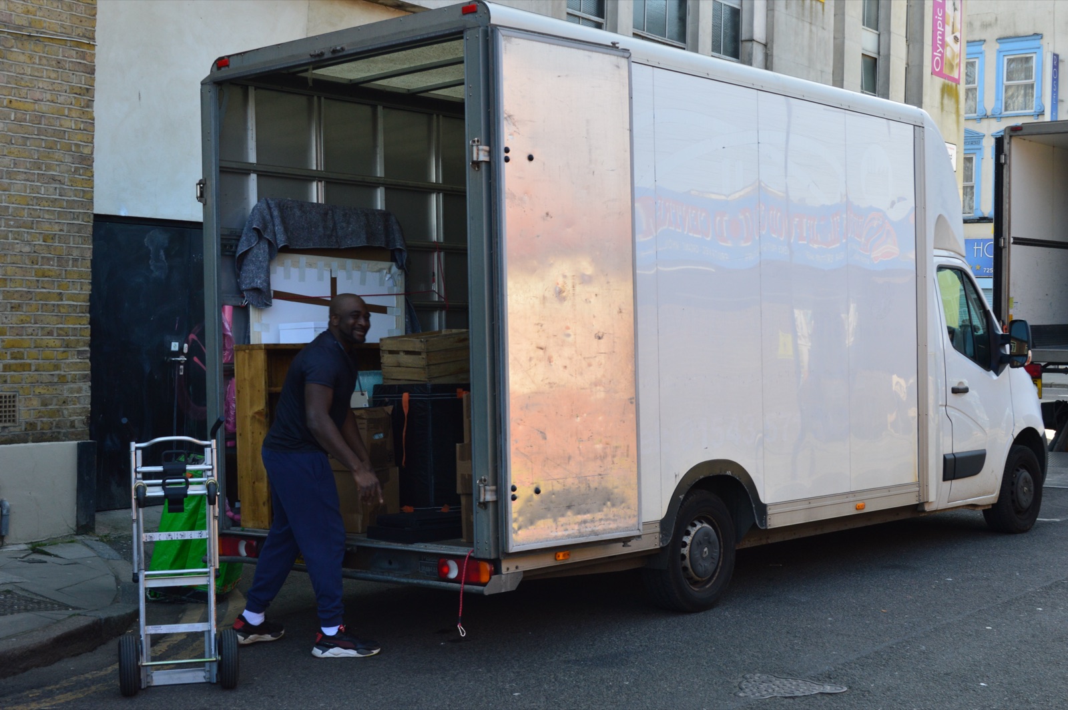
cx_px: 534
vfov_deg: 26.4
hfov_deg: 38.9
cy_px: 355
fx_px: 1512
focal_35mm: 51
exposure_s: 1/160
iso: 400
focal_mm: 34
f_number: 9
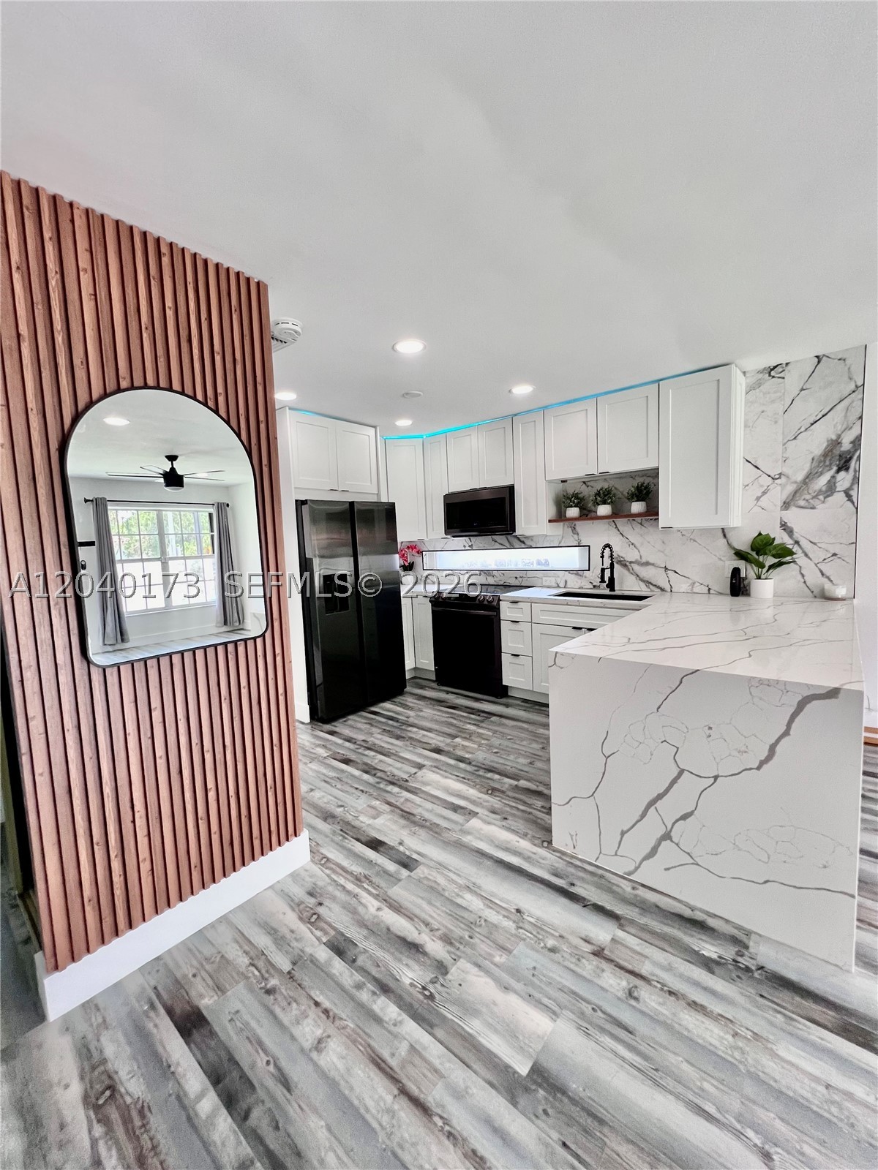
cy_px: 585
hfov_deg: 89.9
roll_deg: +2.7
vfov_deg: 106.2
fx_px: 440
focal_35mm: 13
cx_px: 439
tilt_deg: -4.6
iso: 200
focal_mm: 1.57
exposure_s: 1/120
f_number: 1.8
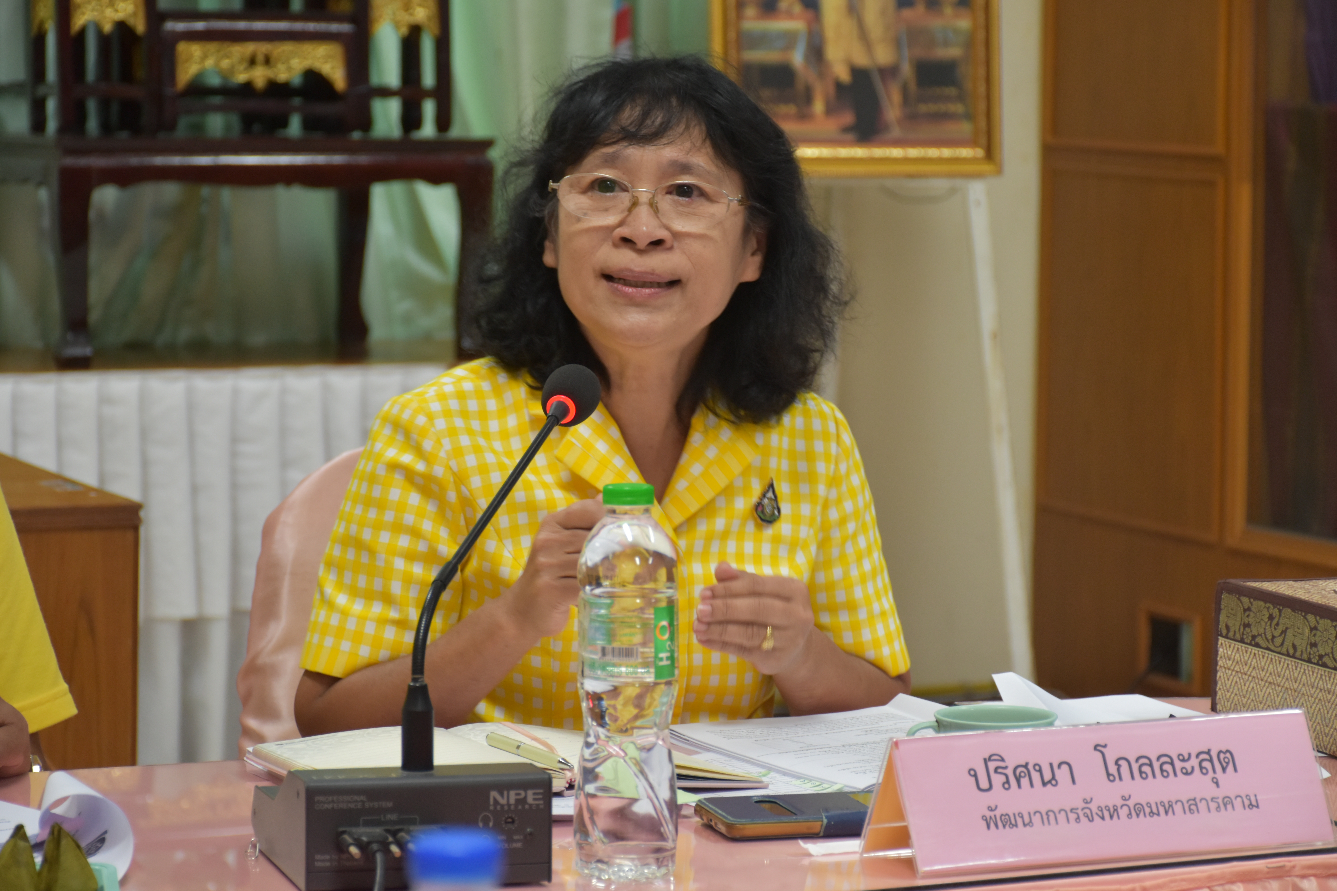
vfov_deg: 12.2
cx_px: 668
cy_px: 446
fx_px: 4178
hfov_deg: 18.2
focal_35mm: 112
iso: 1000
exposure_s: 1/60
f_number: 5
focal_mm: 75
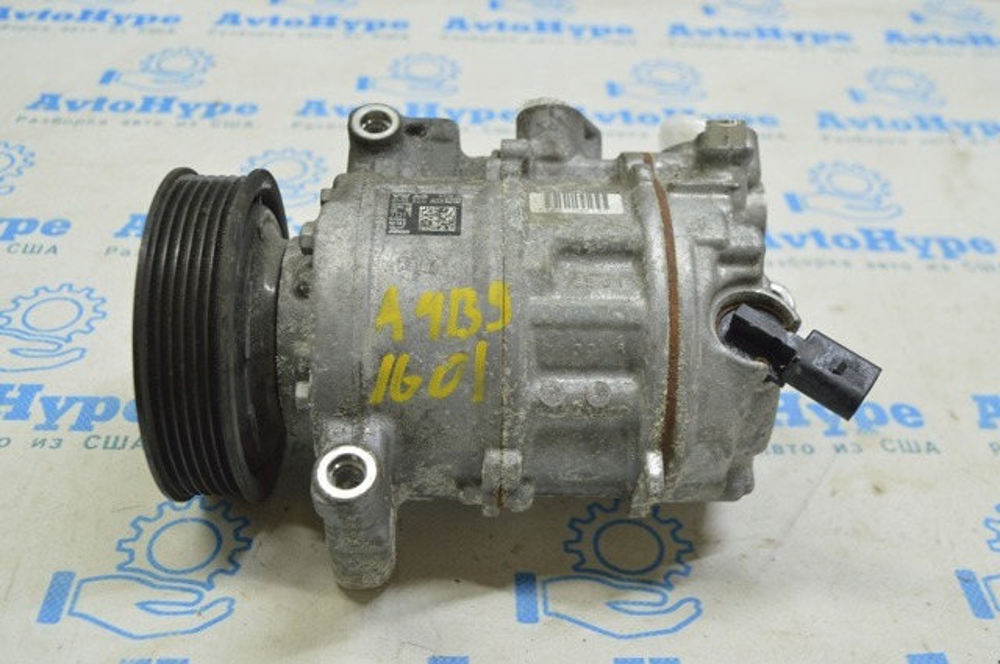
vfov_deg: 34.1
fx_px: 1082
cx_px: 500
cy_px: 332
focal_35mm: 39
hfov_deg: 49.6
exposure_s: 1/20
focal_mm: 26
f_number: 5.6
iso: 400
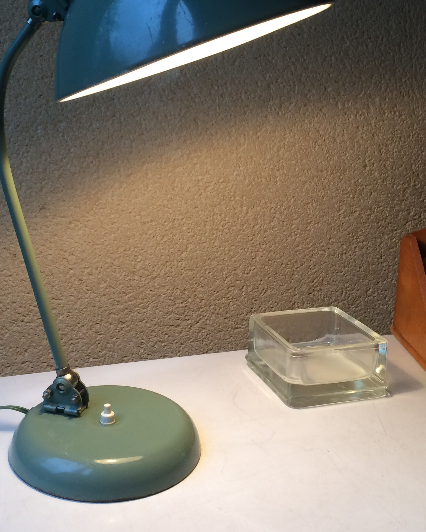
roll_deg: -2.0
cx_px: 181
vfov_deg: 39.4
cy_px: 220
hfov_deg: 32.0
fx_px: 741
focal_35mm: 47
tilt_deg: -12.0
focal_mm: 4.15
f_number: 2.2
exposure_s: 1/33
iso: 50
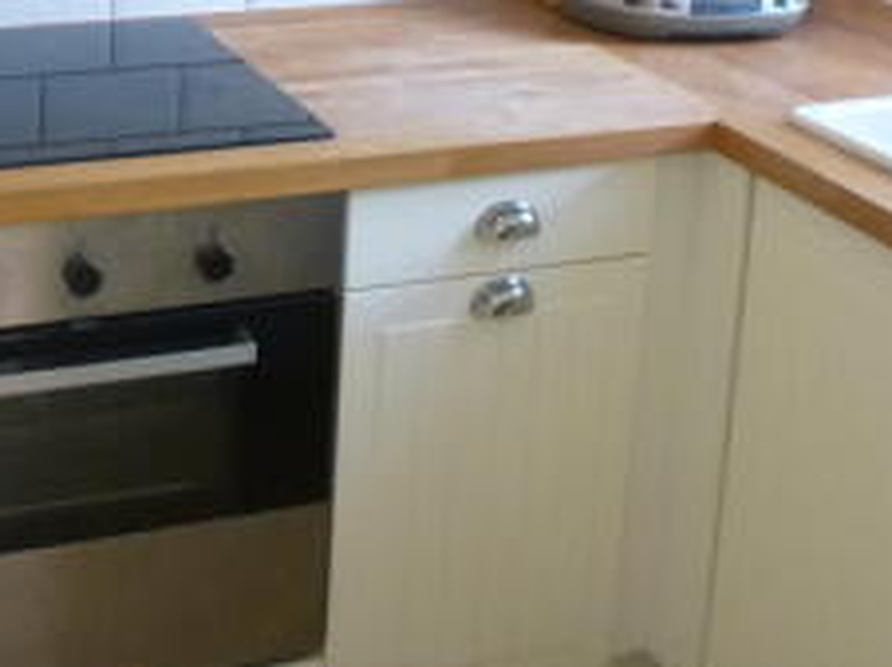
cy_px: -53
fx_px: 1596
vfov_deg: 22.4
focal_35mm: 62
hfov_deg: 30.7
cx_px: 227
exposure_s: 1/30
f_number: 3.3
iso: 400
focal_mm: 4.3
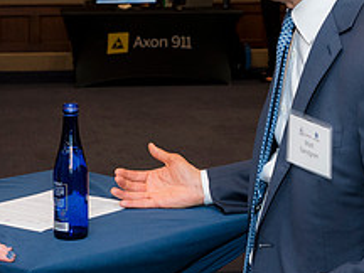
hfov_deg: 19.5
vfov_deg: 15.1
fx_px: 1031
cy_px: 134
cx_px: 13
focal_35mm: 98
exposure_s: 1/125
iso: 800
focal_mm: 38
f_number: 5
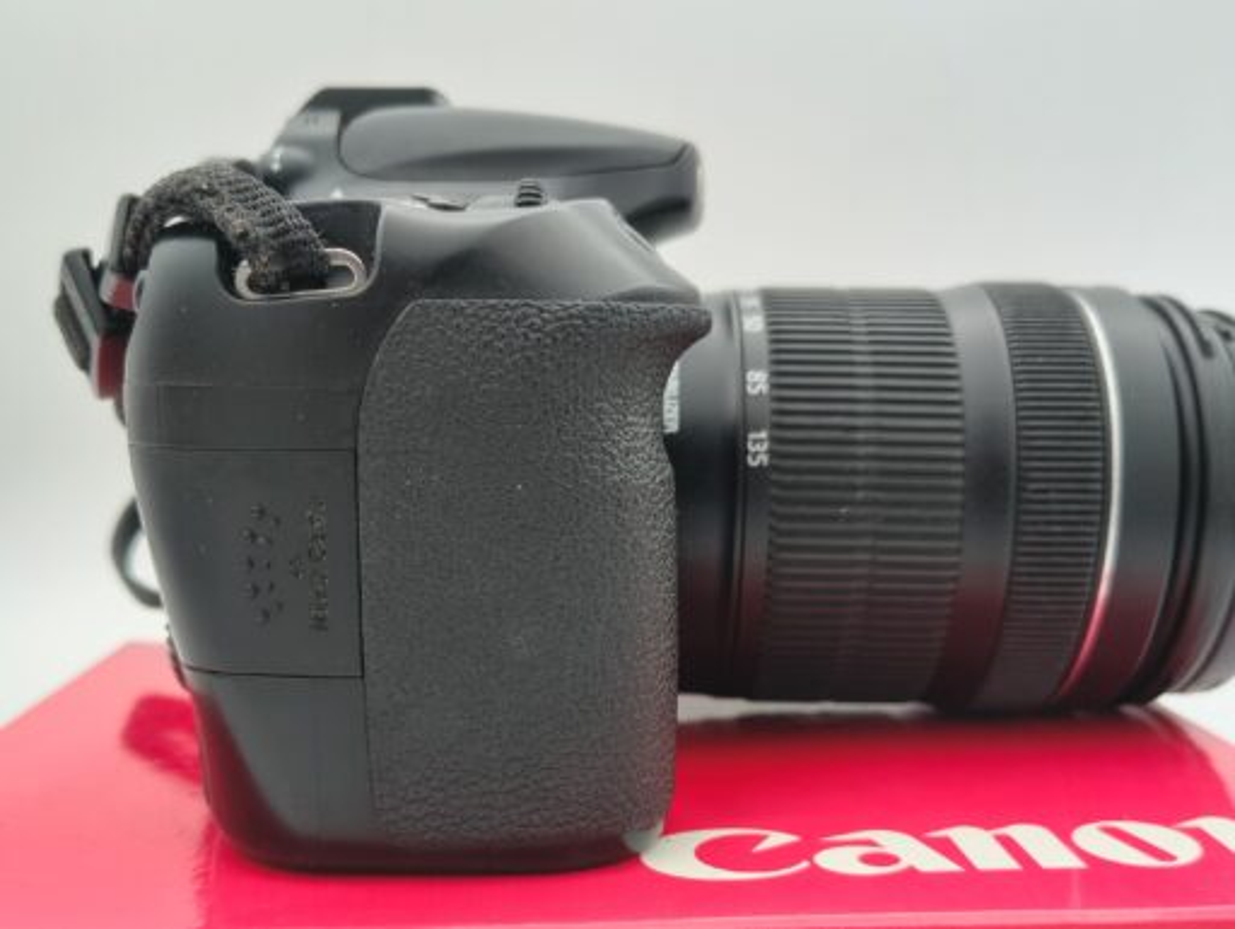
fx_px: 857
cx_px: 618
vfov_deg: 56.9
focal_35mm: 24
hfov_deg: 71.5
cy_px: 464
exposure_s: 1/218
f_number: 1.8
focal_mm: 5.56
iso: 100
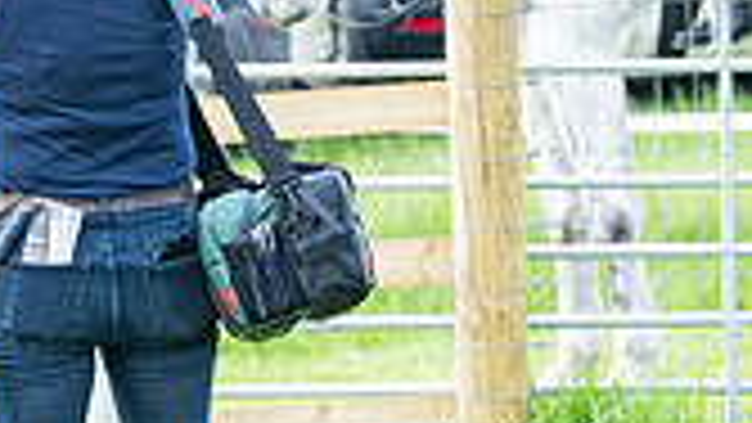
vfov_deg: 2.0
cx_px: -511
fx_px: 11886
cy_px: -50
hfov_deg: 3.6
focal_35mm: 596
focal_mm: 94
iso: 400
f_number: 4
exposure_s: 1/640
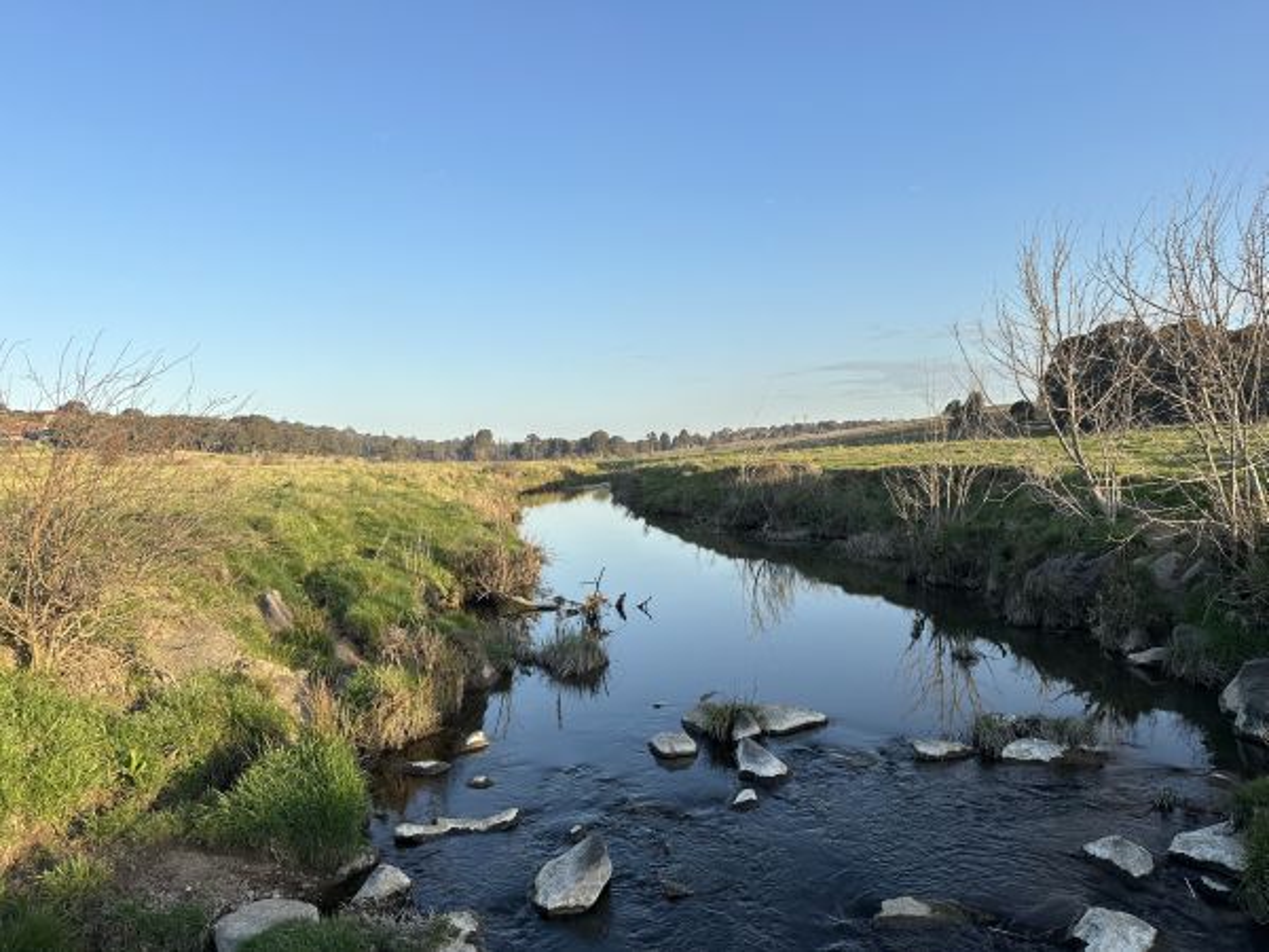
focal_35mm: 24
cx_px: 634
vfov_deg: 56.8
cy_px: 476
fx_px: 880
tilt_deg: -1.6
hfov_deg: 71.6
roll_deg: +1.8
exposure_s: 1/1949
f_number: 1.78
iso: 80
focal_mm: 6.86
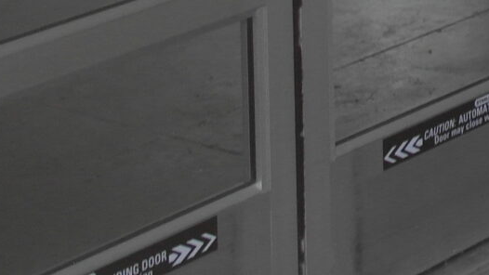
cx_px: 954
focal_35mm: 153
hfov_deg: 12.5
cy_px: -485
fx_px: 1984
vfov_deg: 7.2
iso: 400
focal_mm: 20
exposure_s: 1/20
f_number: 3.5
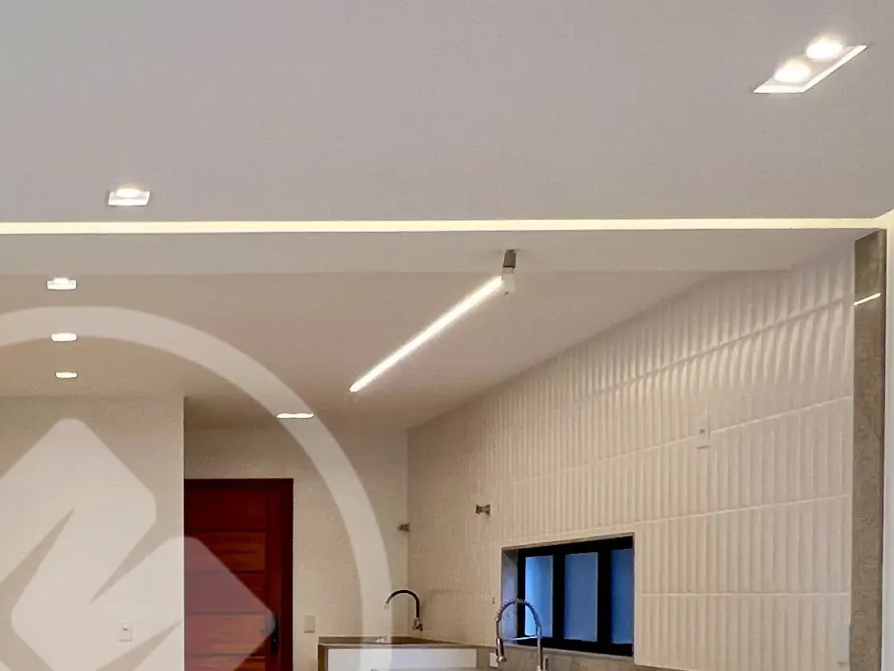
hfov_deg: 37.6
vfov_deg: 29.4
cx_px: 76
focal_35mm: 47
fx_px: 1214
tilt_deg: -2.9
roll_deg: -0.2
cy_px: 623
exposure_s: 1/120
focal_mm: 1.57
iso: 250
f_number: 1.8
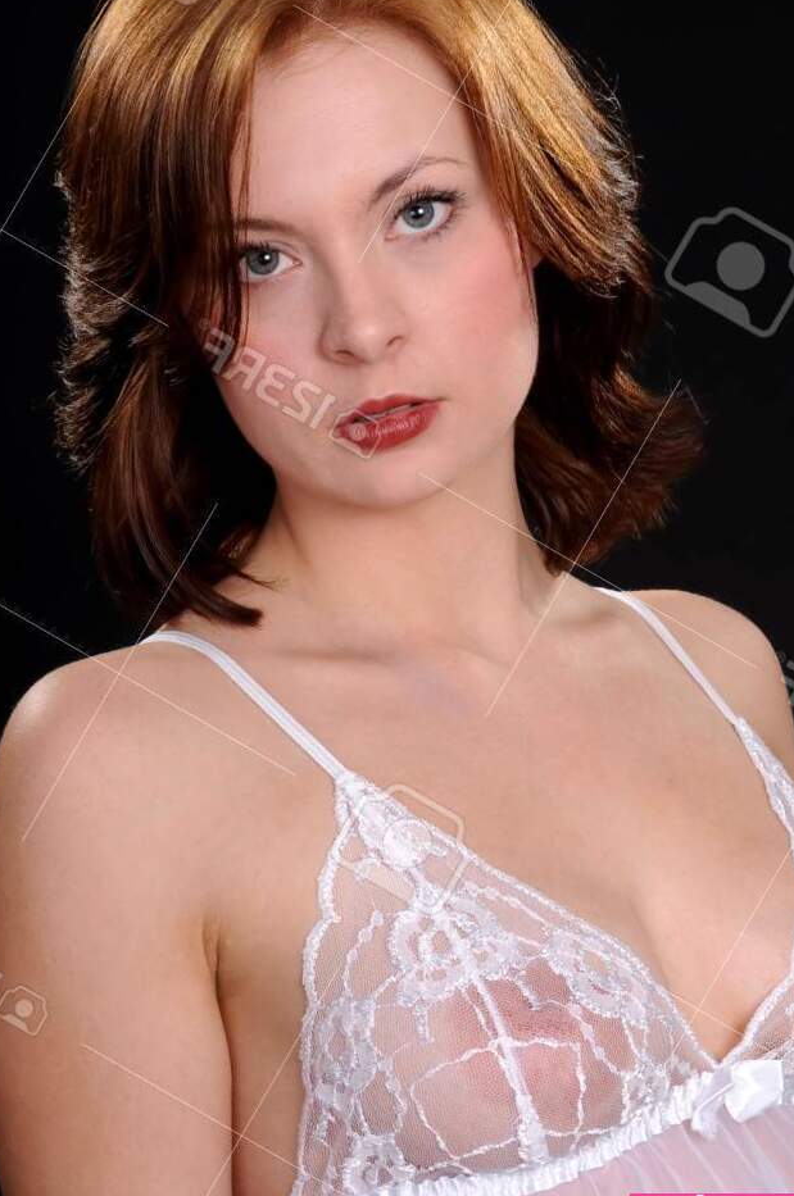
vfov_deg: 17.7
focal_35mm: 116
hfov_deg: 11.8
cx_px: 393
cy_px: 600
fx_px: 3834
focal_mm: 75
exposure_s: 1/250
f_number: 16
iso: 200
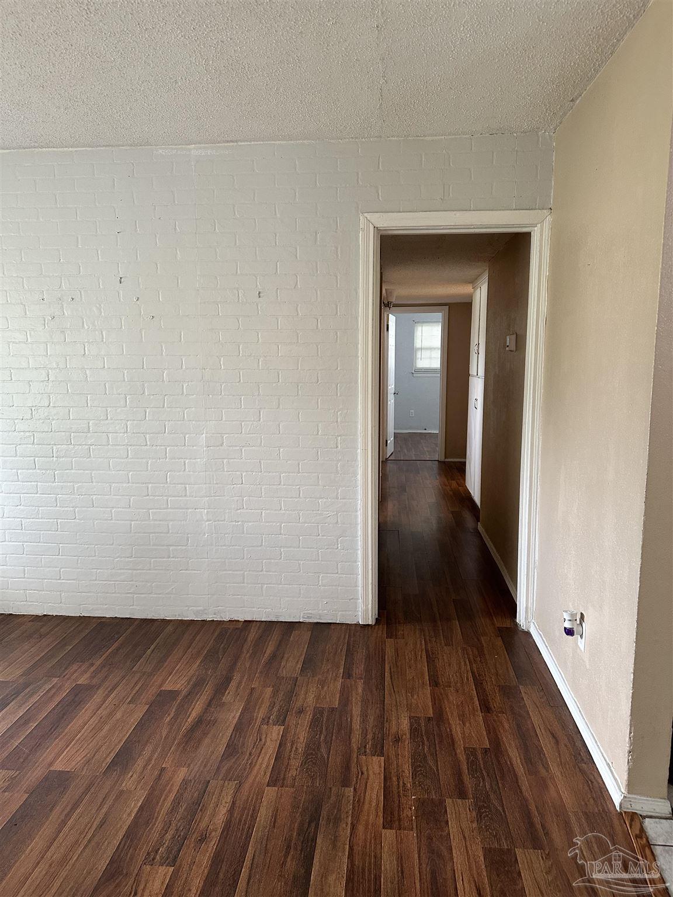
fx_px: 622
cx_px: 336
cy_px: 448
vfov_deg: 71.6
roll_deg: -0.2
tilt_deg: -7.5
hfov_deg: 56.8
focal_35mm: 24
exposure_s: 1/60
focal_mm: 6.86
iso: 320
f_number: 1.78
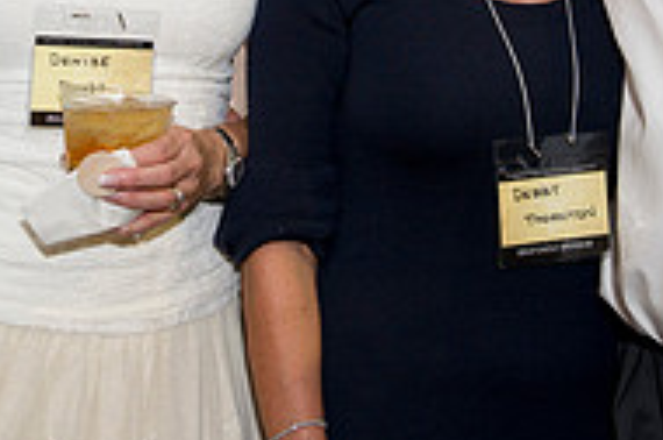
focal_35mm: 116
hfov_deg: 17.7
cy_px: -91
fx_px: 2133
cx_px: 304
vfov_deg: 11.5
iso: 800
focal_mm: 38
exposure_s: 1/125
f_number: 3.5
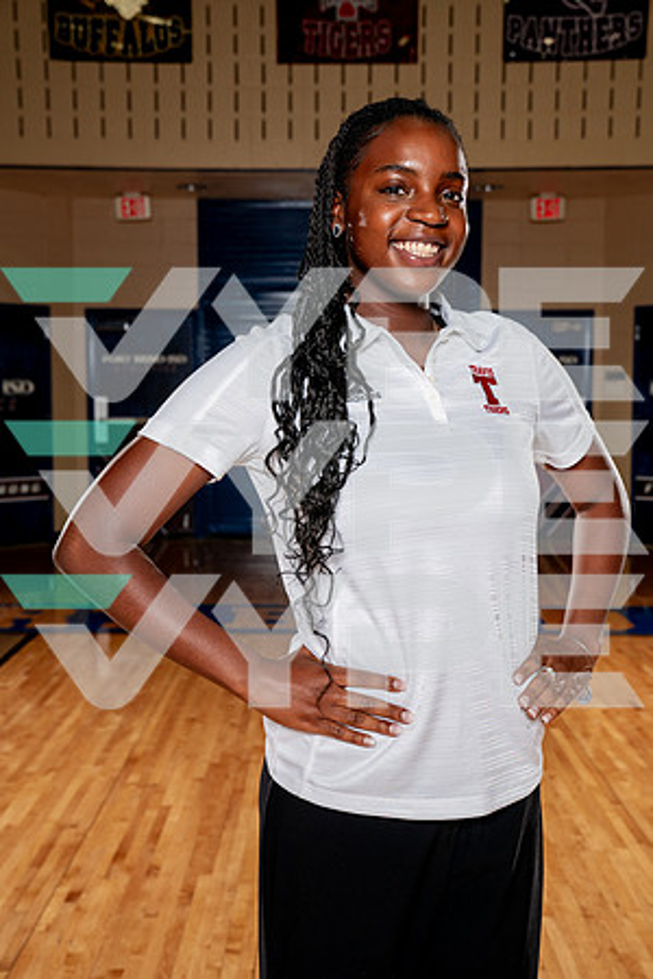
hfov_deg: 29.9
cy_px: 490
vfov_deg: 43.6
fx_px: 1224
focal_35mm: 45
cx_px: 326
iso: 200
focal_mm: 45
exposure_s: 1/250
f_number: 5.6
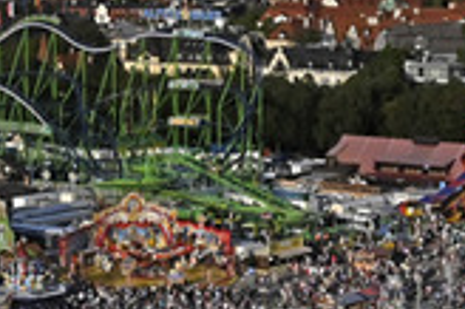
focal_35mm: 140
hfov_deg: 14.7
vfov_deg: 9.7
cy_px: -9
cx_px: 215
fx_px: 1806
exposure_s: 1/4000
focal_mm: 34
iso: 4000
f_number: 22
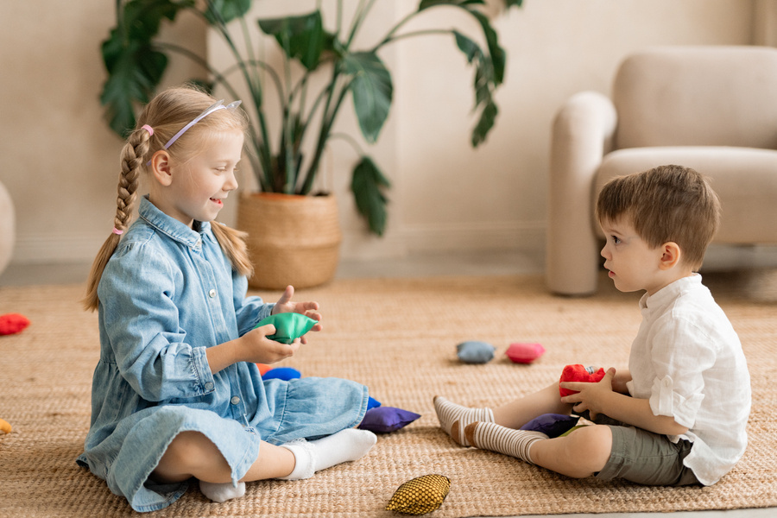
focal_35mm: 51
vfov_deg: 26.7
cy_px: 259
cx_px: 388
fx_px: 1091
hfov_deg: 39.2
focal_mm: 50
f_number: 1.8
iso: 1600
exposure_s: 1/400
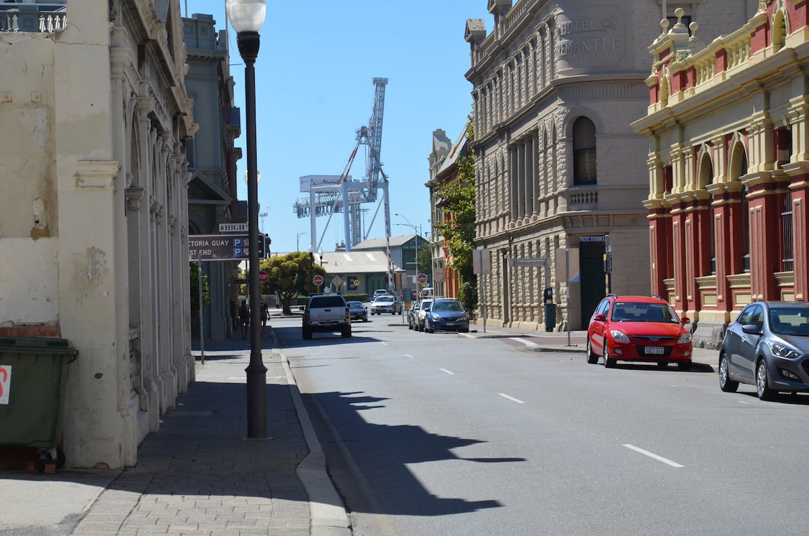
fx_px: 2220
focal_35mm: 99
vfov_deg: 13.8
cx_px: 404
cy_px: 268
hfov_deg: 20.7
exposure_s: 1/250
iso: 100
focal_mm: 66
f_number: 8
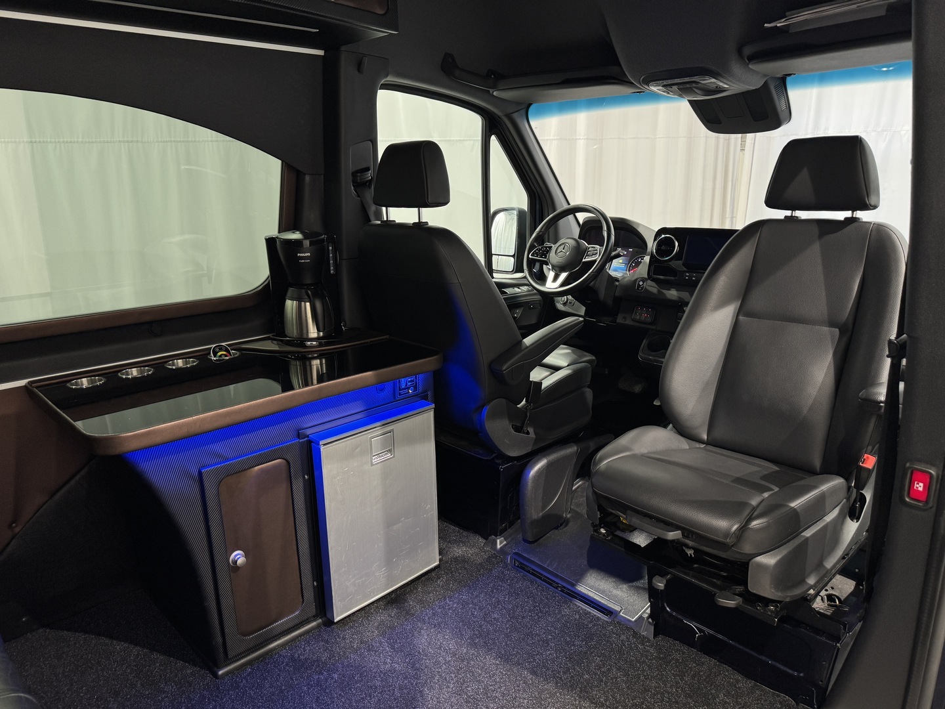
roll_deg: +1.1
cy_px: 354
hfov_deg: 71.6
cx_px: 472
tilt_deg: -17.1
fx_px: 655
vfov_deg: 56.8
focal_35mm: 24
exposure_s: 1/50
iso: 125
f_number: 1.78
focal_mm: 6.76
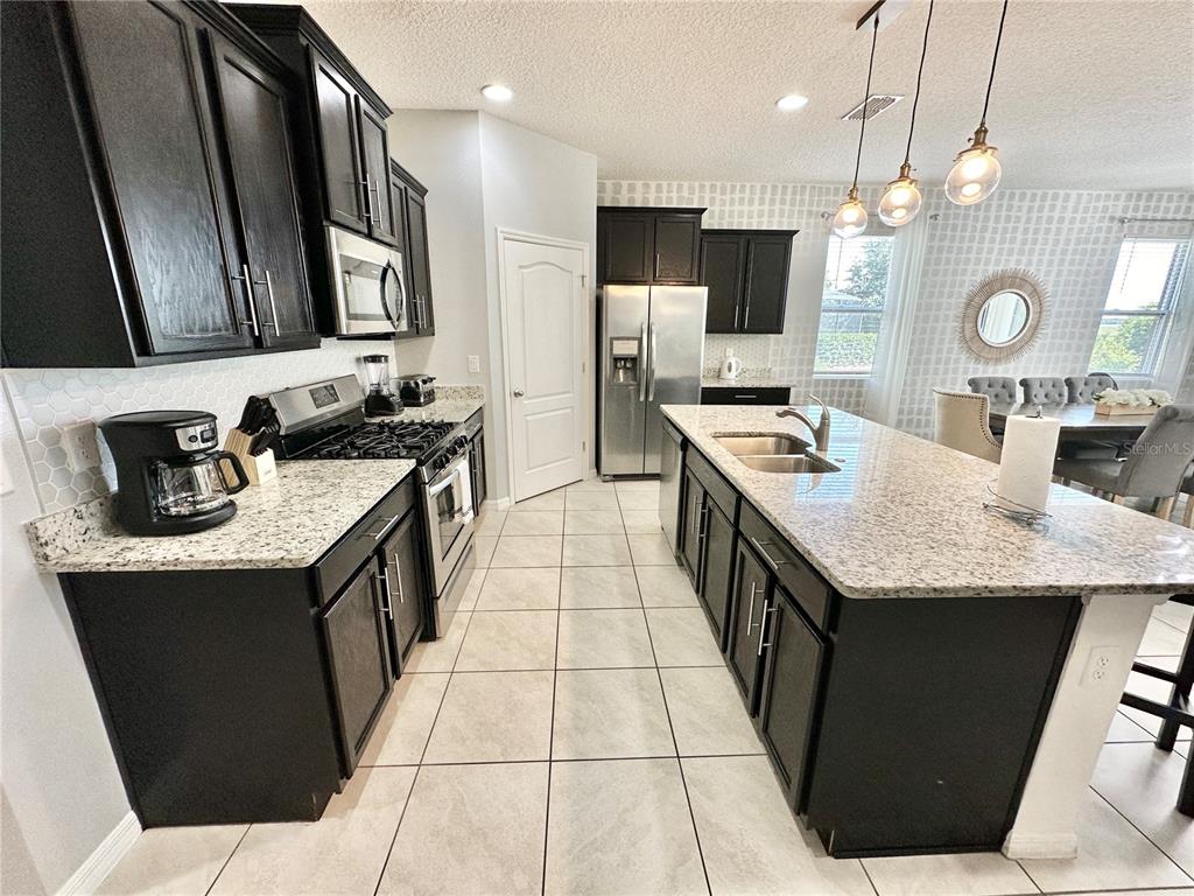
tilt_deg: -14.8
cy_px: 448
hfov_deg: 102.1
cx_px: 597
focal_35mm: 14
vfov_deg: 85.7
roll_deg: -0.7
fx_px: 483
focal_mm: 2.22
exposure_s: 1/120
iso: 125
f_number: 2.2
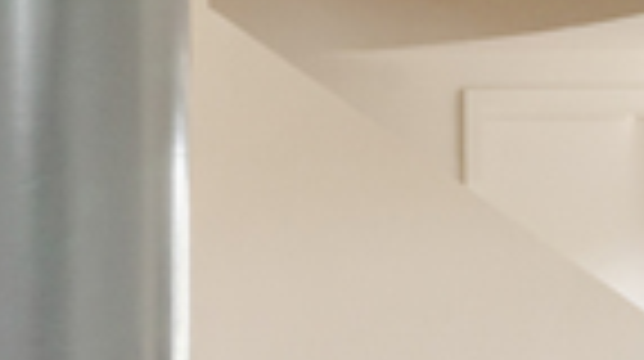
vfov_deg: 11.8
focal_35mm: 100
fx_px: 1705
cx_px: -1144
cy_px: 410
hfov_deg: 12.5
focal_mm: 17
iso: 250
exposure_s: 1/80
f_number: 11
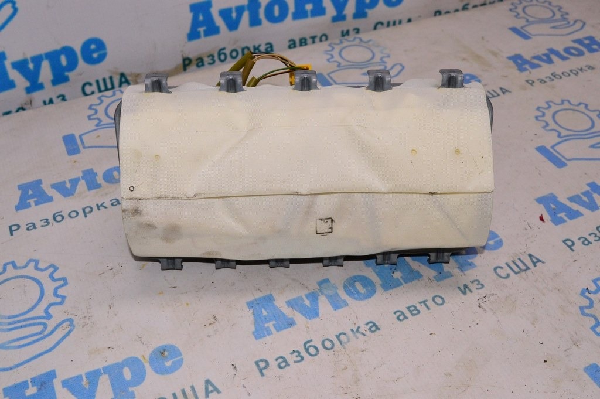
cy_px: 200
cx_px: 300
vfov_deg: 33.0
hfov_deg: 48.0
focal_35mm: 40
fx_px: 674
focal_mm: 27
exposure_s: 1/200
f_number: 8
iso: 1600
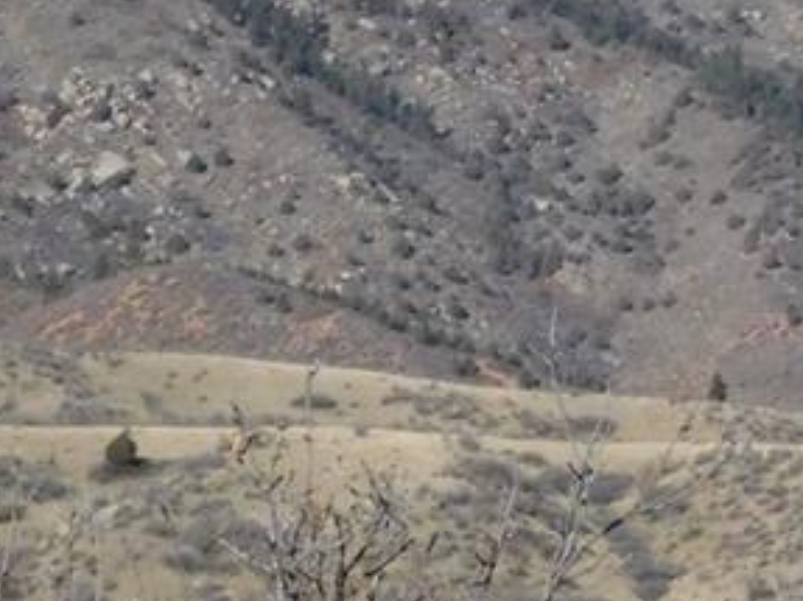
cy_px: 82
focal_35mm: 353
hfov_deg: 5.6
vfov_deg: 4.2
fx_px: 8185
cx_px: 1192
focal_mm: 17.6
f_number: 9.2
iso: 800
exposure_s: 1/1500
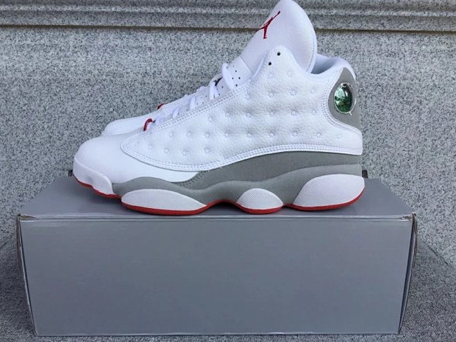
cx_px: 228
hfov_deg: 56.8
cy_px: 169
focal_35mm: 32
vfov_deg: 44.2
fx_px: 422
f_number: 2.4
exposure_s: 1/608
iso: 25
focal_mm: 3.3
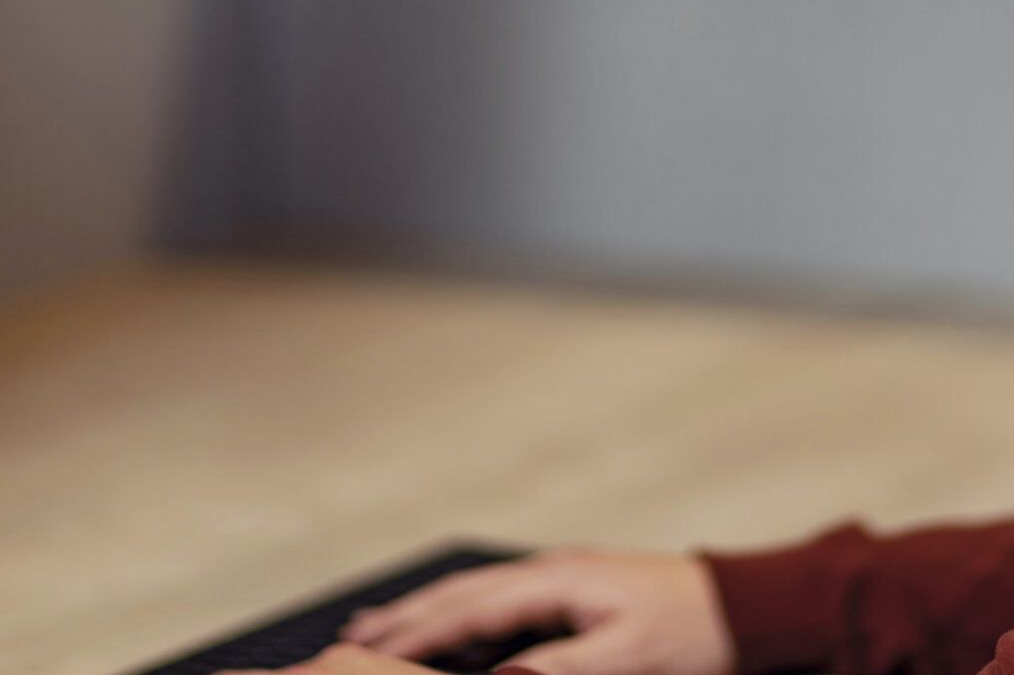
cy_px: -63
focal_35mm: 214
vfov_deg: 6.4
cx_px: 719
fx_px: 6025
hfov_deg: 9.6
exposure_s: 1/500
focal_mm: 85
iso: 125
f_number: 1.3
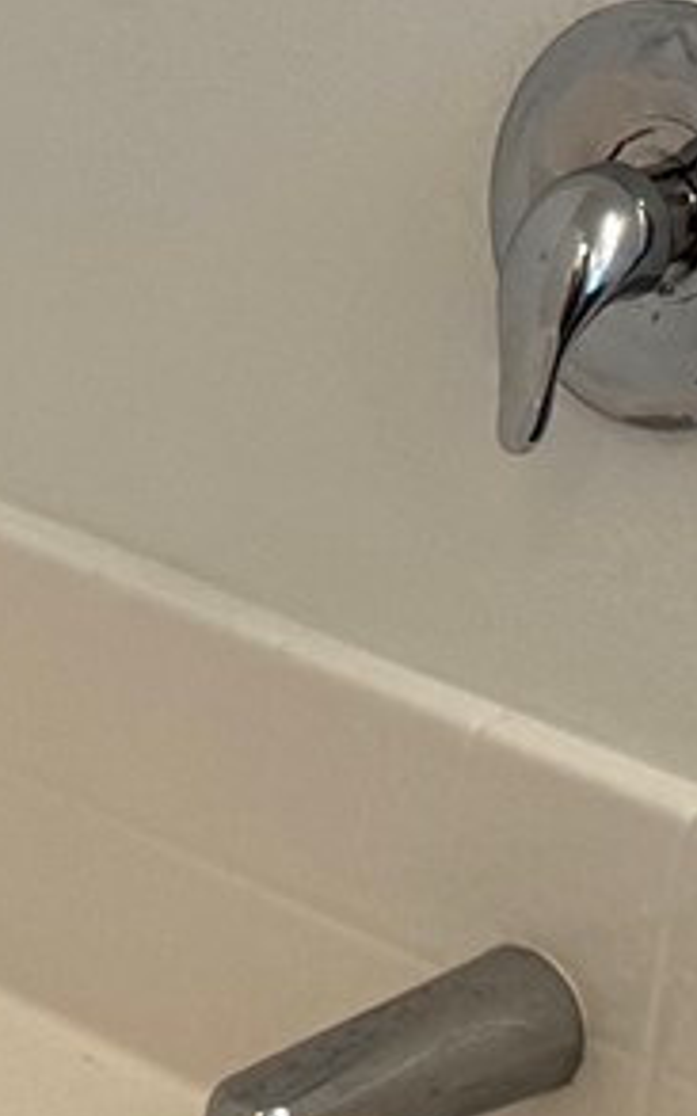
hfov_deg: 7.2
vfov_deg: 11.7
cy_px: 1112
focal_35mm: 178
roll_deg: -0.5
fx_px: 5413
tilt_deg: -25.3
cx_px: -419
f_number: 1.78
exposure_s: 1/120
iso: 125
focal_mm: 6.76
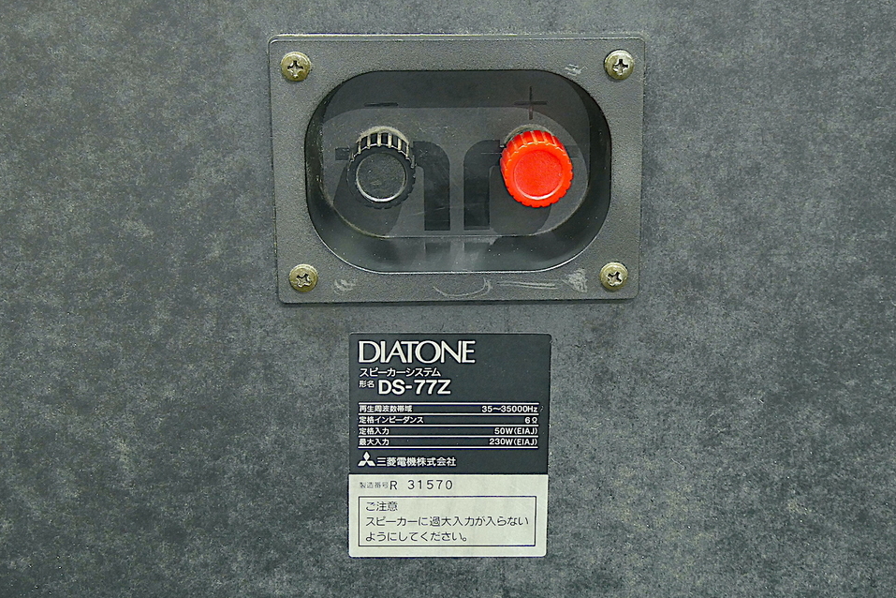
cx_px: 448
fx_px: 1817
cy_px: 291
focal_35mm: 73
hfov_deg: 27.7
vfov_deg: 18.7
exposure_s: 1/1.3
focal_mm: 12.5
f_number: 4.5
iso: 200
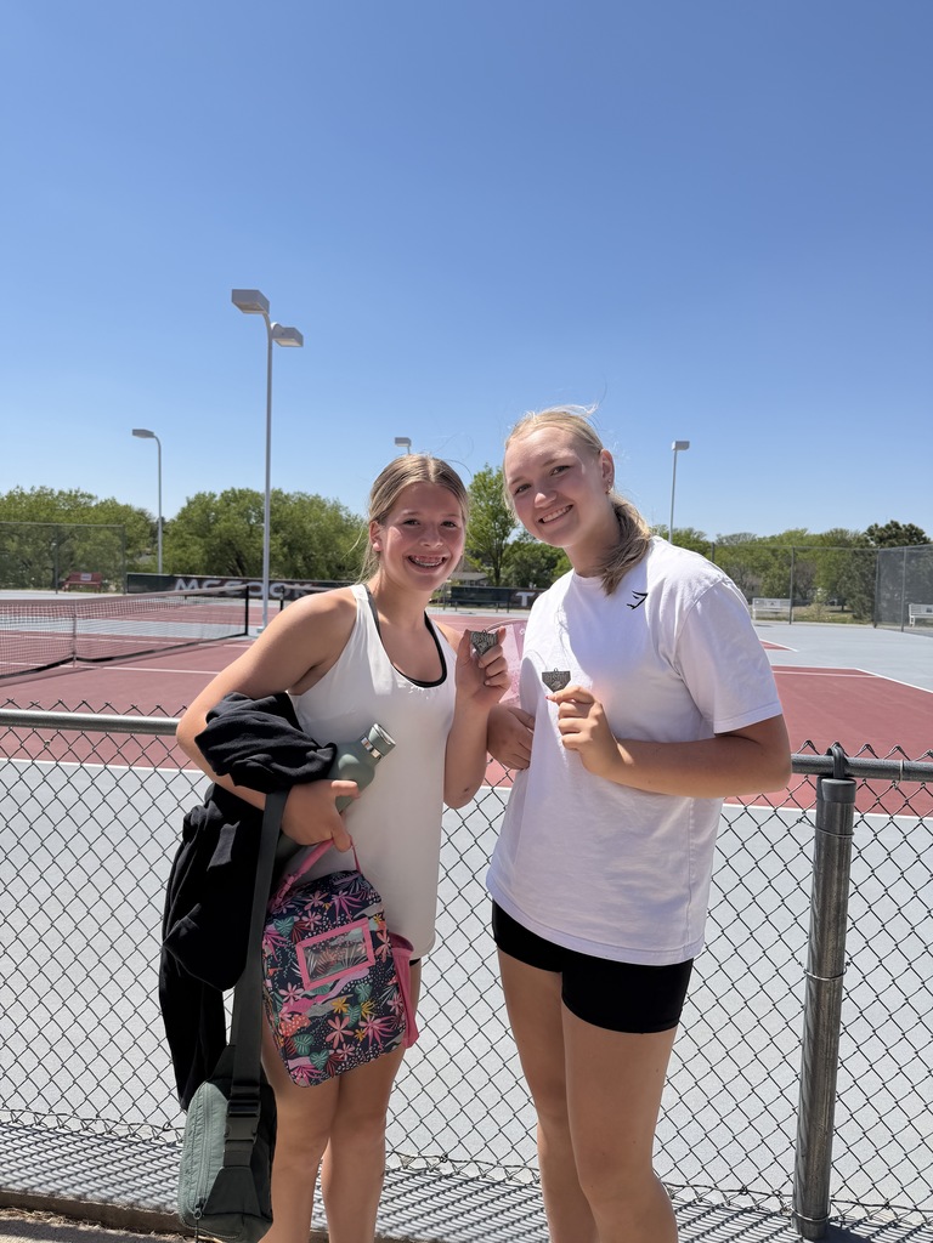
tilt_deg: -3.3
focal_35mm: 24
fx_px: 862
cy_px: 622
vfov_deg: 71.6
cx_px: 466
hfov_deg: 56.8
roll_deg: -2.5
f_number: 1.78
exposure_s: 1/5319
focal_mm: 6.76
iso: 80
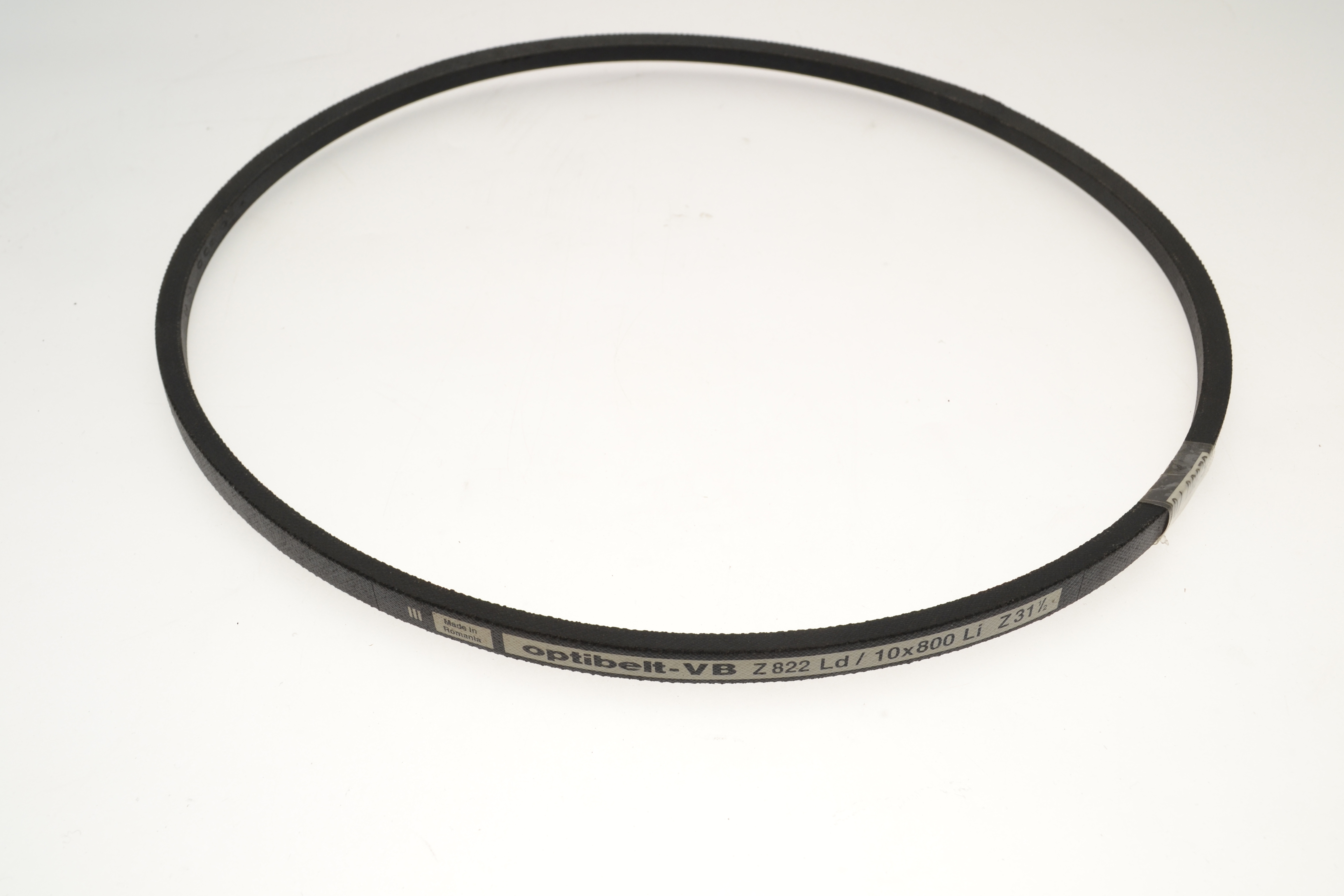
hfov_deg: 57.2
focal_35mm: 33
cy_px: 448
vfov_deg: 40.0
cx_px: 672
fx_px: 1232
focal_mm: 22
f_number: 11
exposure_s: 1/10
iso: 200
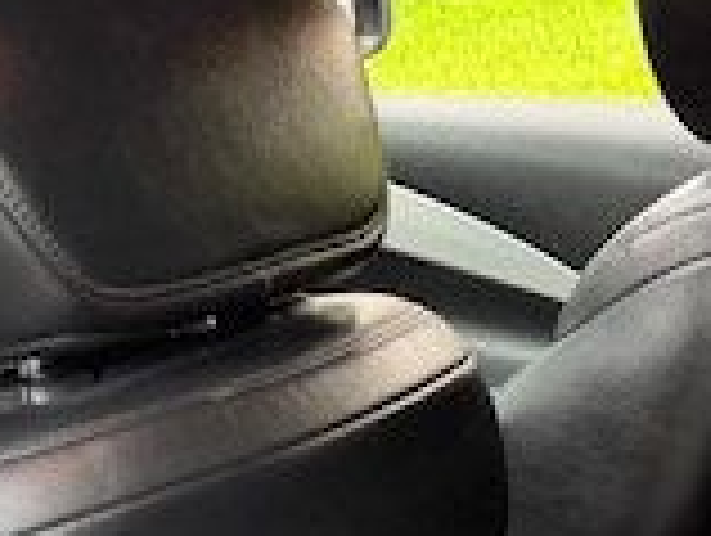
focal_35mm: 97
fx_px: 1995
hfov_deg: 18.6
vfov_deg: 13.9
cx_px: 958
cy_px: 914
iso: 200
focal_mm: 6.76
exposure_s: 1/60
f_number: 1.78
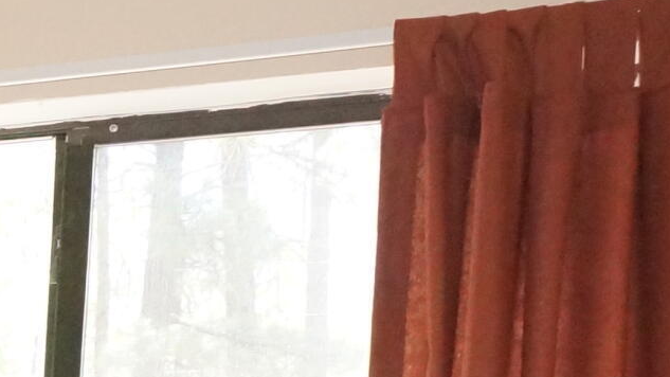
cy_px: 897
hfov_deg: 14.5
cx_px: -720
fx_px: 2114
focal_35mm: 119
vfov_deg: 9.2
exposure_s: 1/100
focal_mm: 16
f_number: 8
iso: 3200
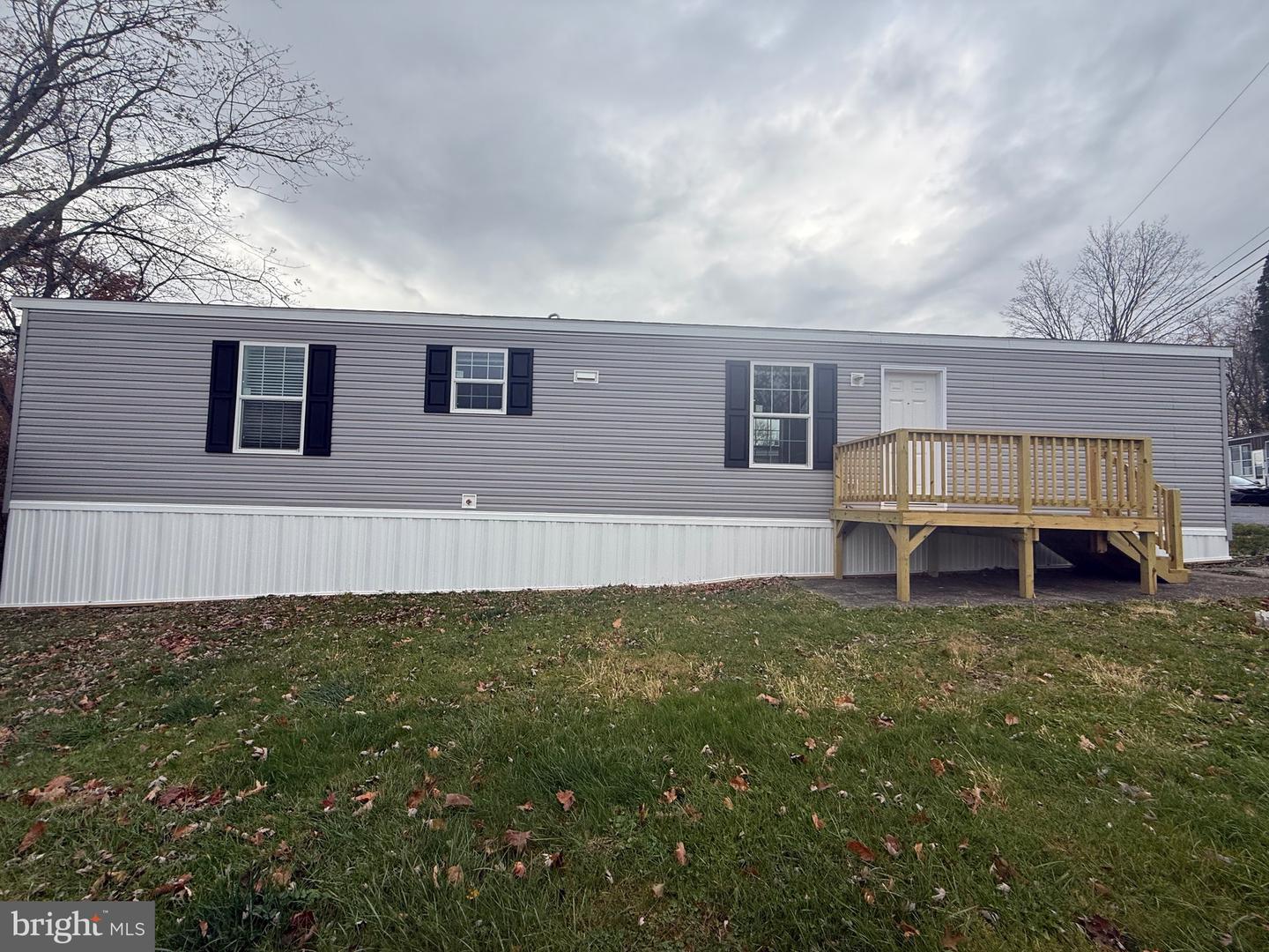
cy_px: 476
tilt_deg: +3.0
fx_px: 513
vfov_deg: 85.7
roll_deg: -1.6
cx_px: 634
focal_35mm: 14
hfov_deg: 102.1
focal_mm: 2.22
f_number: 2.2
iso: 64
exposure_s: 1/482
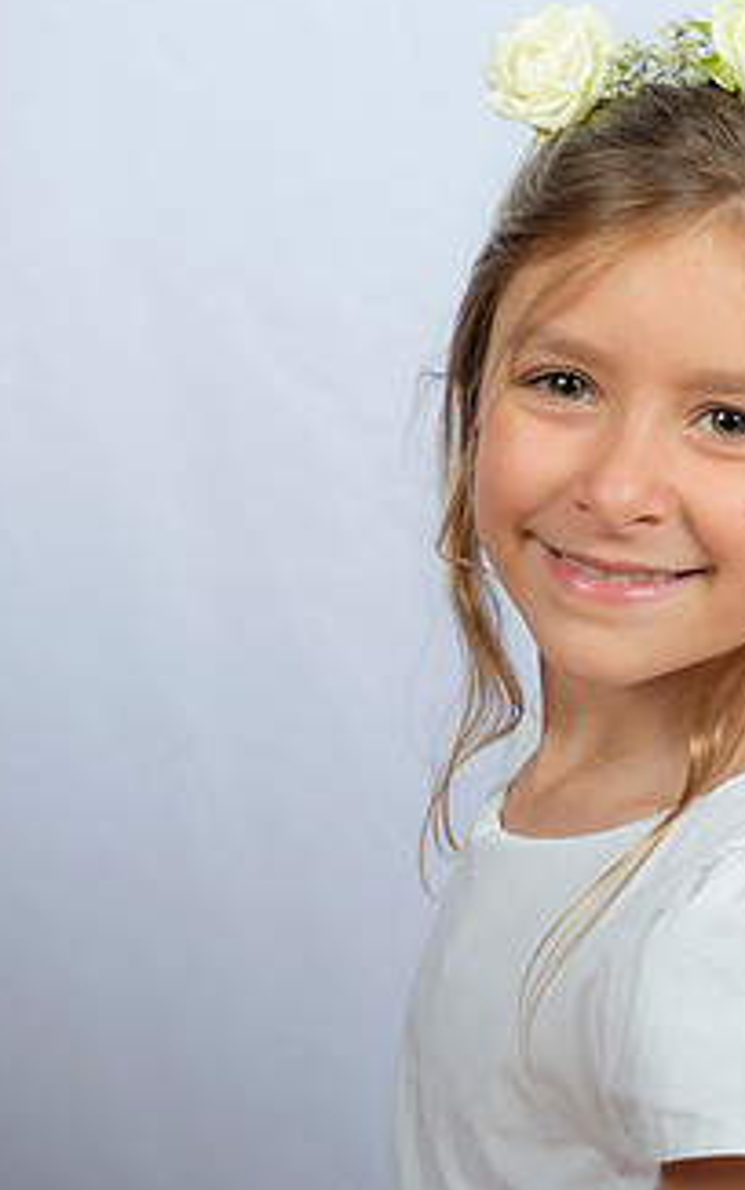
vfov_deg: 16.4
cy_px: 650
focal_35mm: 127
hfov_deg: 10.1
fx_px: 4122
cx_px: 1012
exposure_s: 1/200
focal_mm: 70
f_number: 8
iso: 320
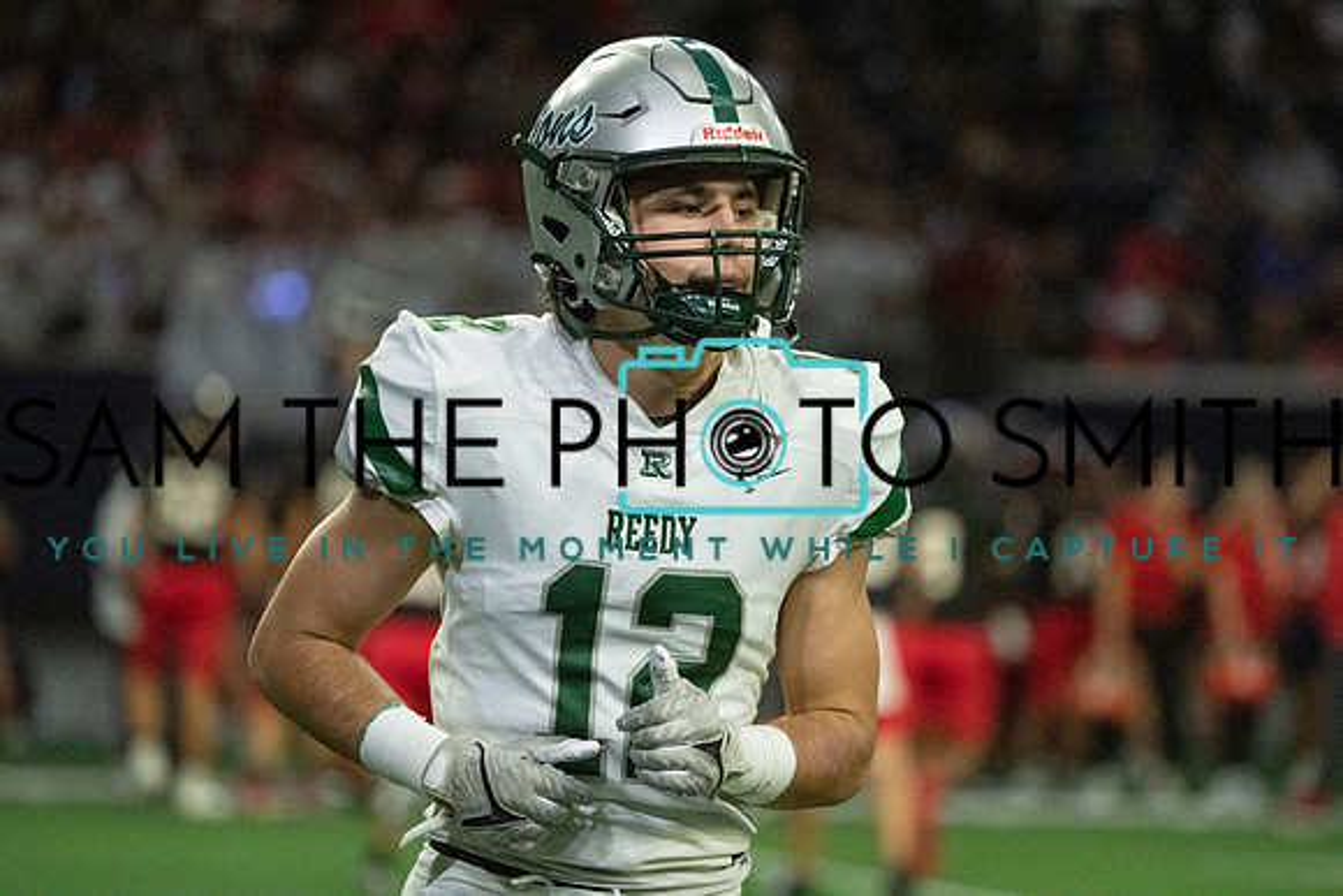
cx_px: 672
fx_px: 10970
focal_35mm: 294
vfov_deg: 4.7
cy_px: 448
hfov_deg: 7.0
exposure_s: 1/1250
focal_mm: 294
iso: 16000
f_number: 5.6
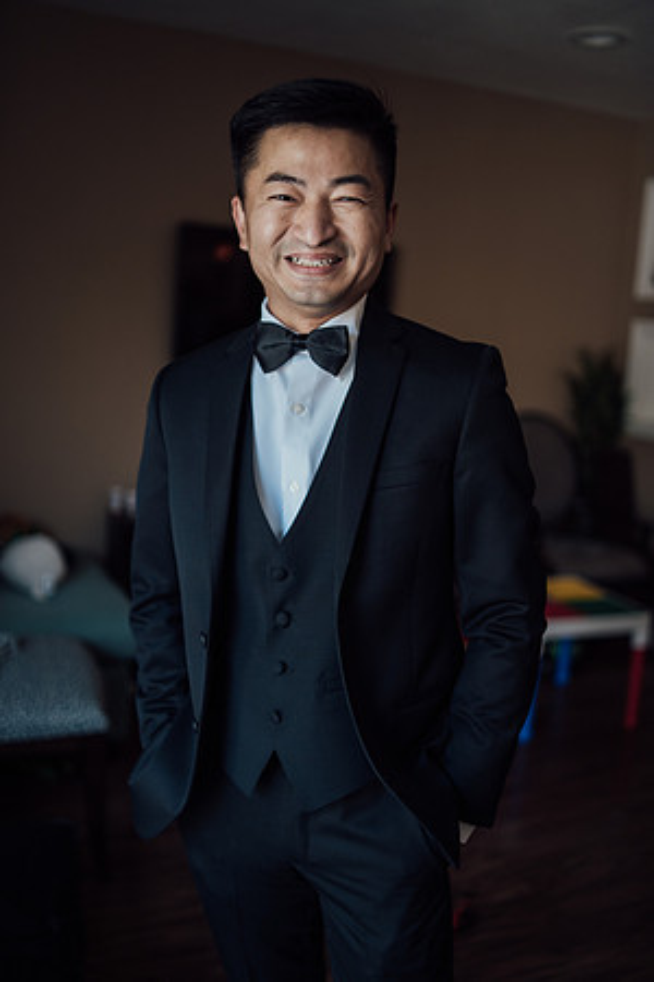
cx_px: 327
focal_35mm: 35
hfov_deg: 37.9
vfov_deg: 54.4
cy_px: 491
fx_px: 954
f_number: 1.4
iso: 320
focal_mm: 35
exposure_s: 1/640
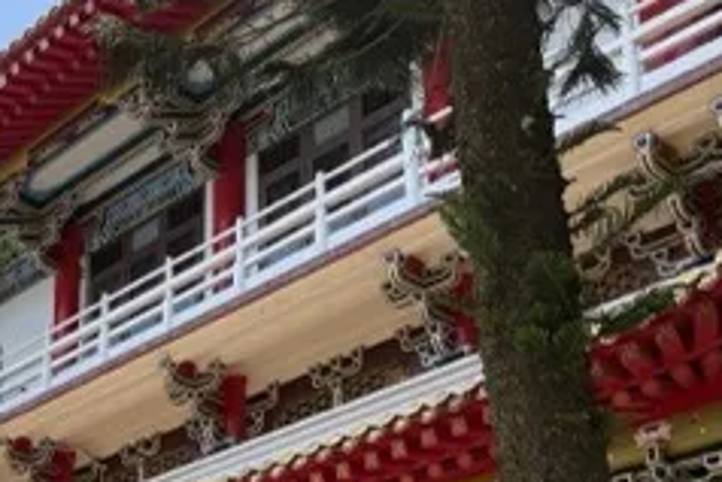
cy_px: 570
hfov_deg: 28.2
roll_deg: -2.2
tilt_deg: +17.7
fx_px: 1344
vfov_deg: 19.2
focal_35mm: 67
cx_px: -3
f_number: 1.78
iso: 100
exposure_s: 1/2525
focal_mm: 6.76
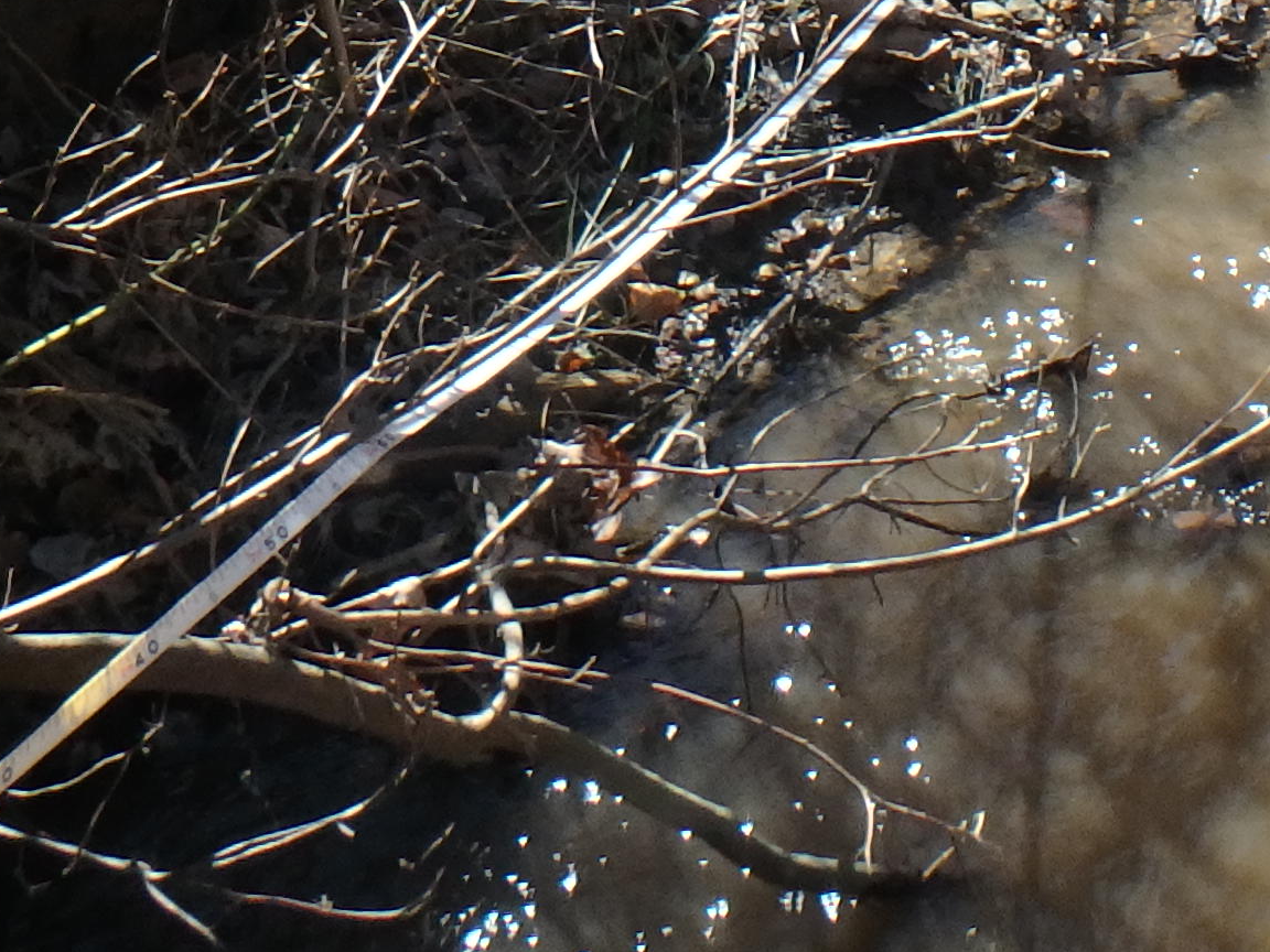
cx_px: 1271
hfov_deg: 22.4
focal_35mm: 84
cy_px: -870
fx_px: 3082
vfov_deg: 14.8
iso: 125
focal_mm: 3.7
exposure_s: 1/320
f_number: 3.5
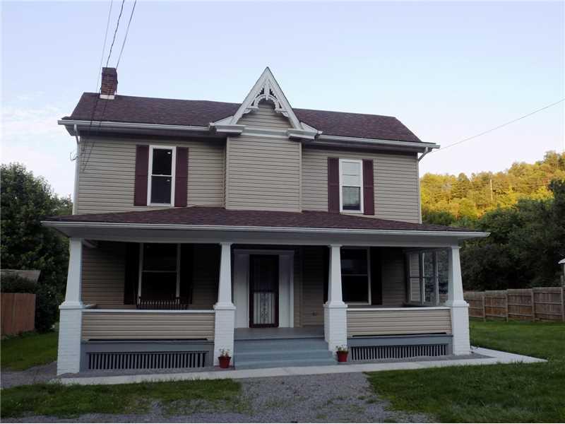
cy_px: 212
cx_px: 282
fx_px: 490
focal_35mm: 30
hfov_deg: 60.0
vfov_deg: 46.8
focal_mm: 5.3
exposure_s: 1/125
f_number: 3.3
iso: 80
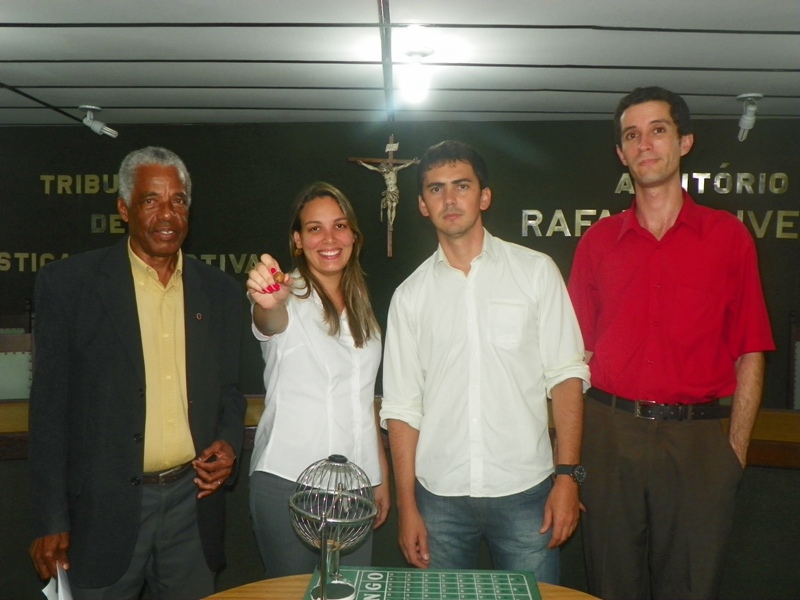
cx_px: 400
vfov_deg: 42.9
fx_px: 763
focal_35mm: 33
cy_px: 300
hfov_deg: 55.4
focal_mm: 5.9
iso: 200
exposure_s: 1/30
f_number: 2.8
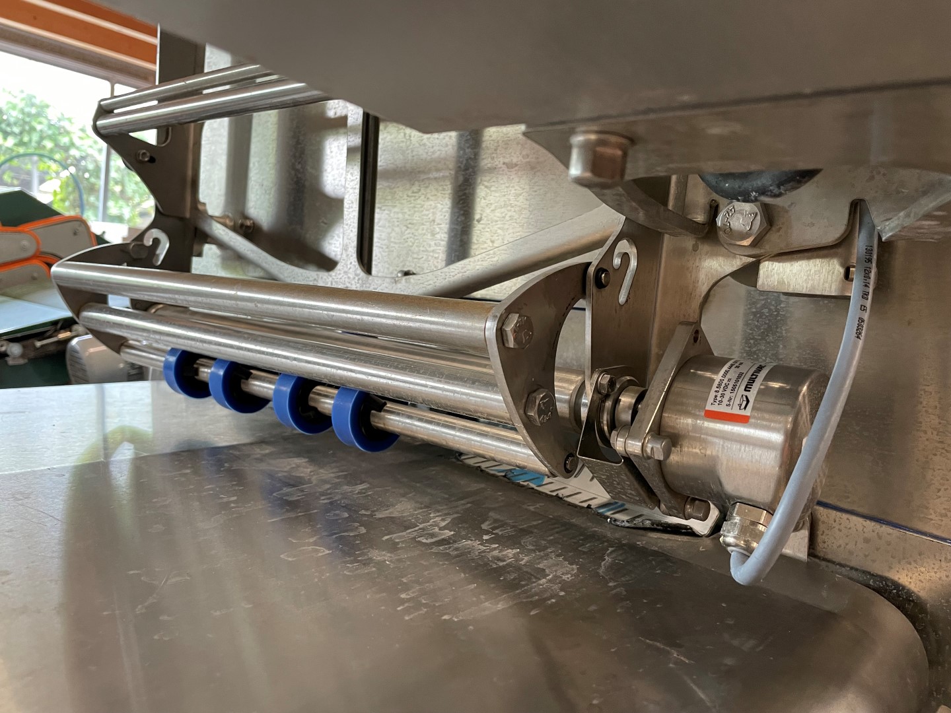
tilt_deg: -4.6
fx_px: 714
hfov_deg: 67.3
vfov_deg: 53.1
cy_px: 356
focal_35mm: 26
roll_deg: -5.6
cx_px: 476
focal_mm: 4.2
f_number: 1.6
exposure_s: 1/50
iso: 200
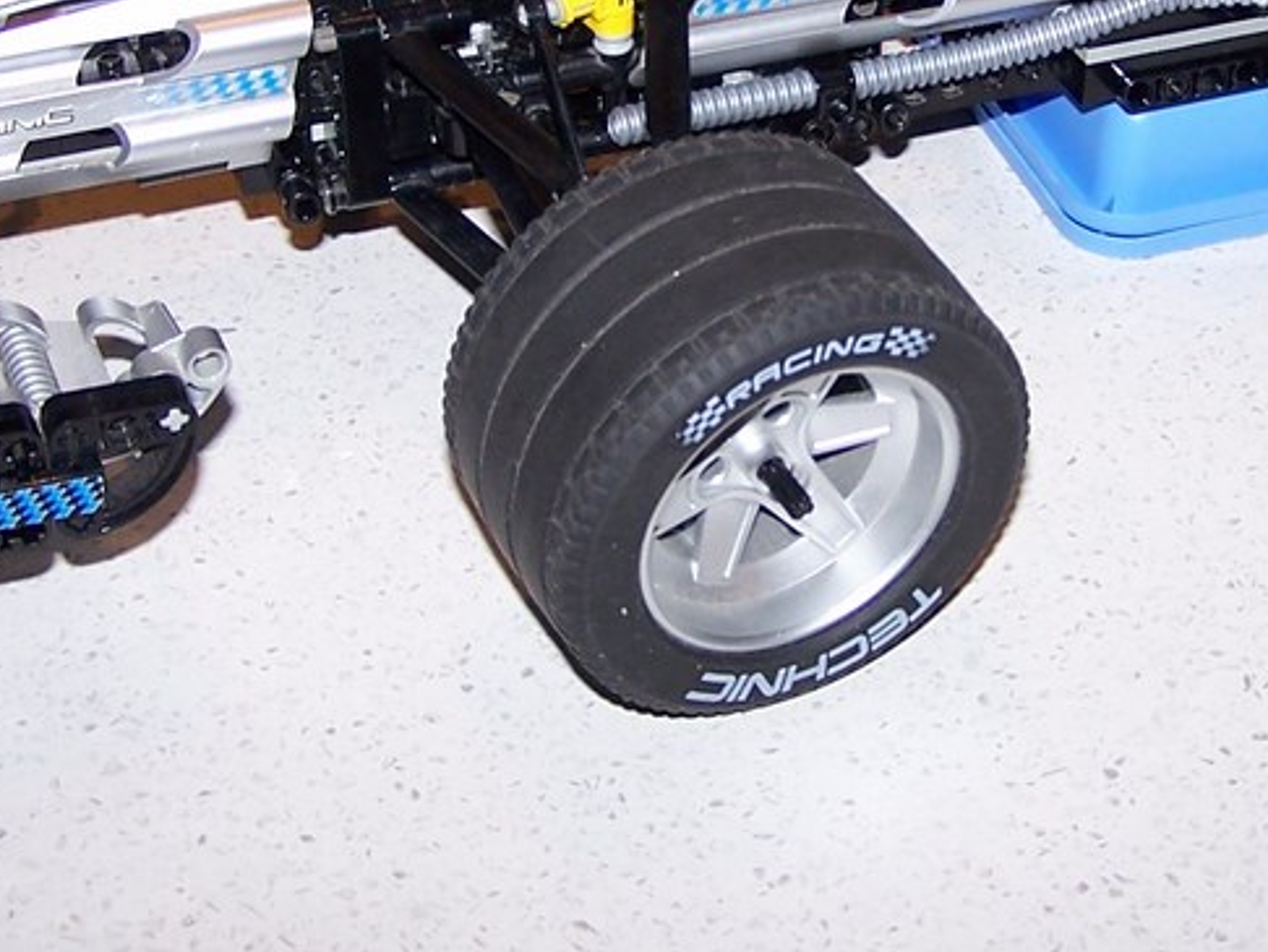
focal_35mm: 80
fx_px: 2932
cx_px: 838
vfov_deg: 18.3
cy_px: 209
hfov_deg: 24.3
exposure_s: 1/60
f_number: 2.8
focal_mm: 6.3
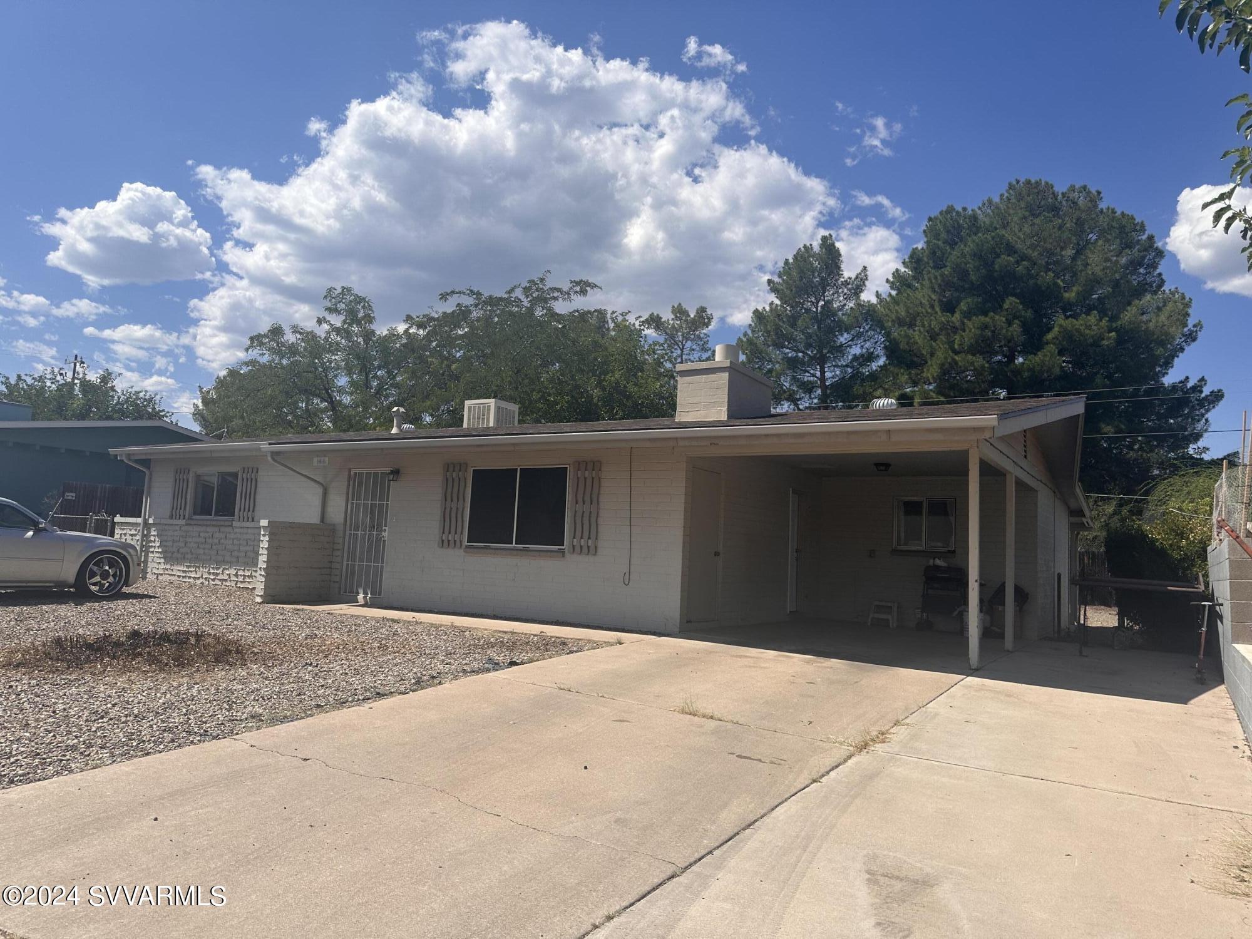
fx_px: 868
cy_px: 470
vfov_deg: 56.8
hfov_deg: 71.6
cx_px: 626
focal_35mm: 24
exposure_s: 1/6211
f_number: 1.78
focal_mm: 6.86
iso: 80
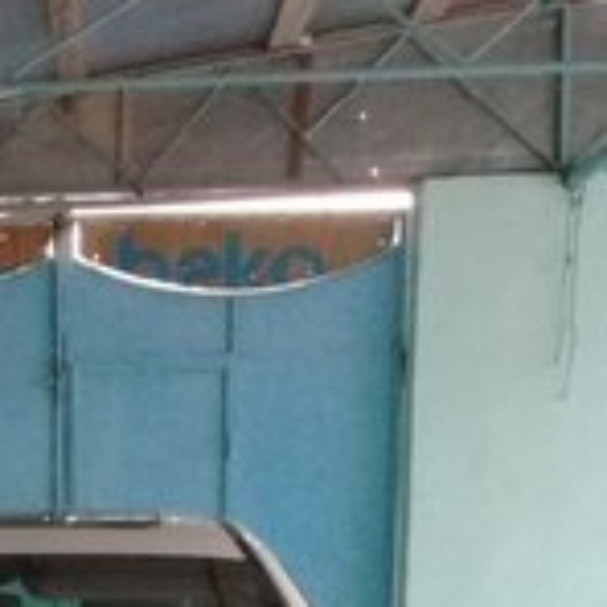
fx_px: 1825
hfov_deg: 18.1
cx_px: -74
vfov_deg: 16.7
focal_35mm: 92
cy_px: 980
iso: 250
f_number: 2.2
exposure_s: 1/17
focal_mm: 3.3
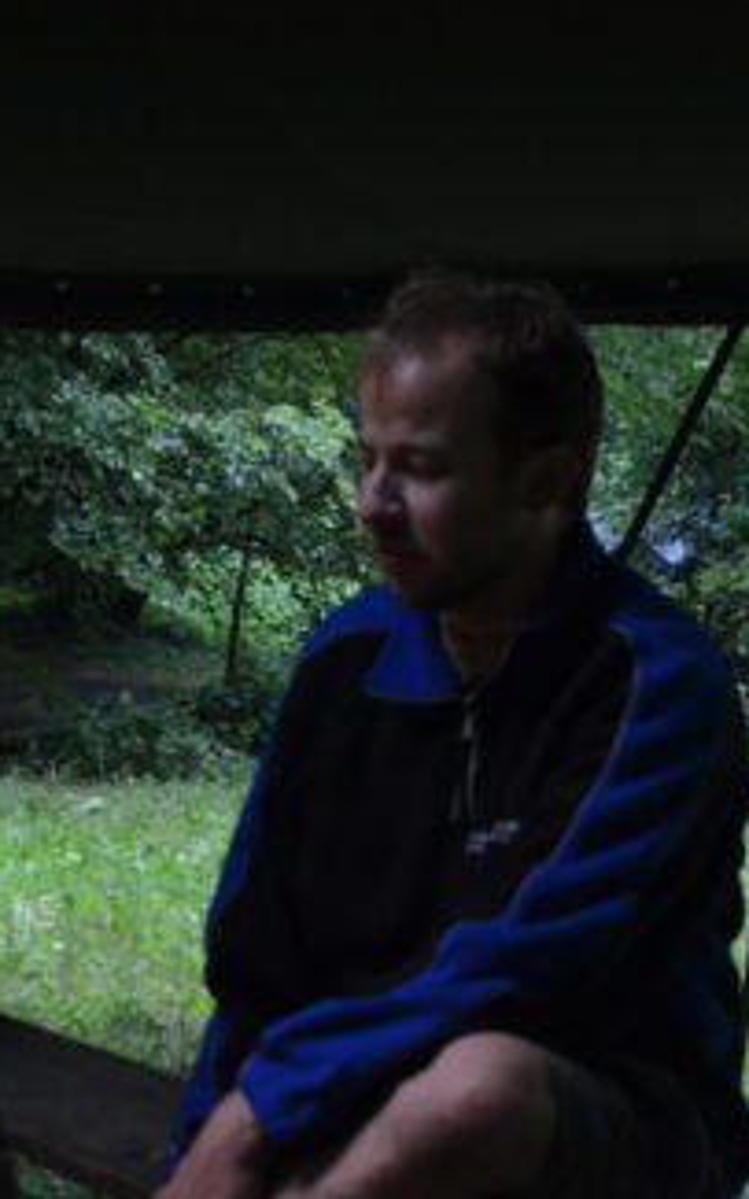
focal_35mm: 75
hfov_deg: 17.4
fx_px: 2451
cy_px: 600
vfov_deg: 27.5
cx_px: 351
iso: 2000
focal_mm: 32
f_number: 4.2
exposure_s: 1/30
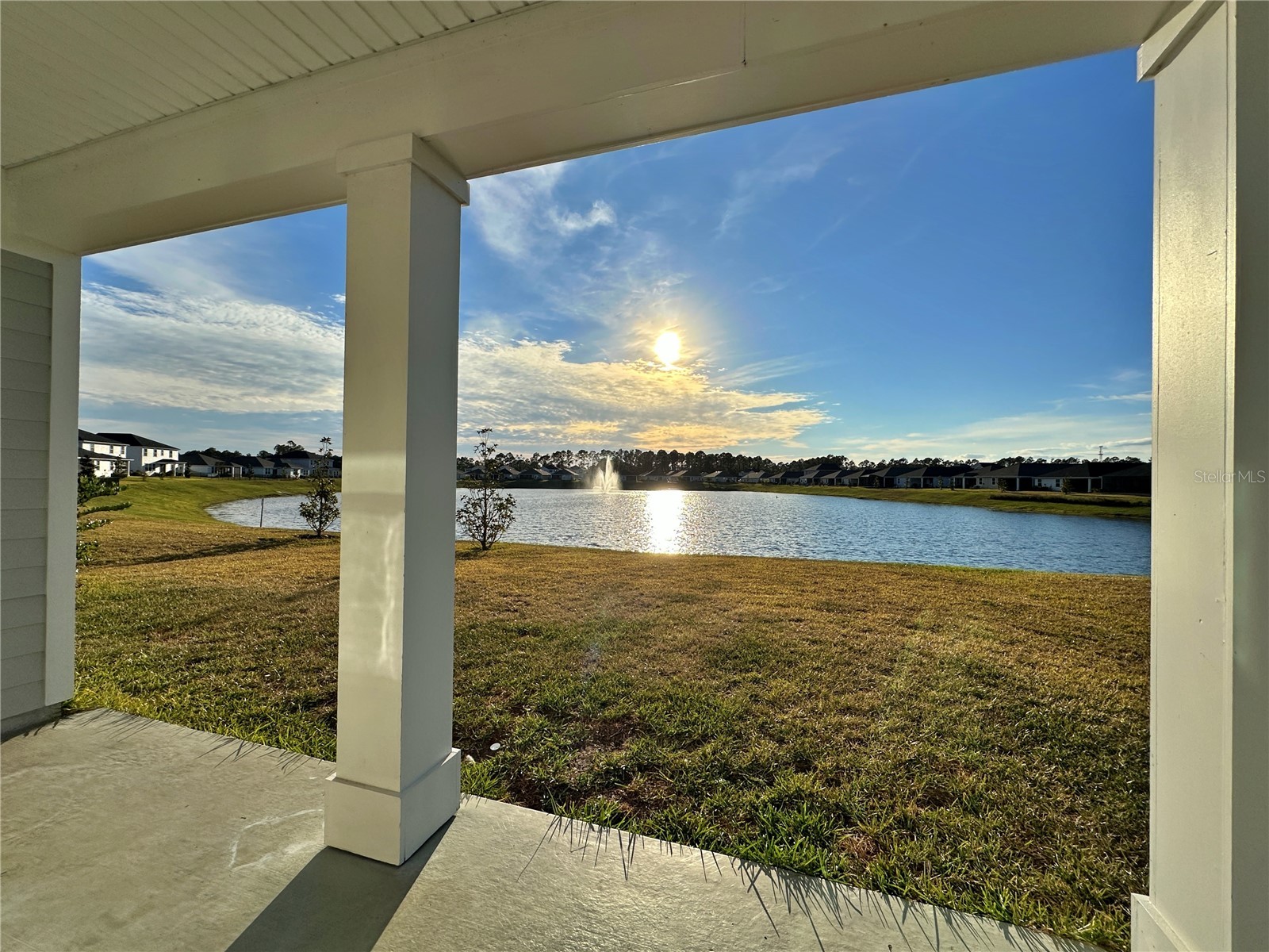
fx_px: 513
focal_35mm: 14
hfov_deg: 102.1
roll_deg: +0.5
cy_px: 476
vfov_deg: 85.7
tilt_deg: +0.5
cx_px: 634
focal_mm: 2.22
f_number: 2.2
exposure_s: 1/7813
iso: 50
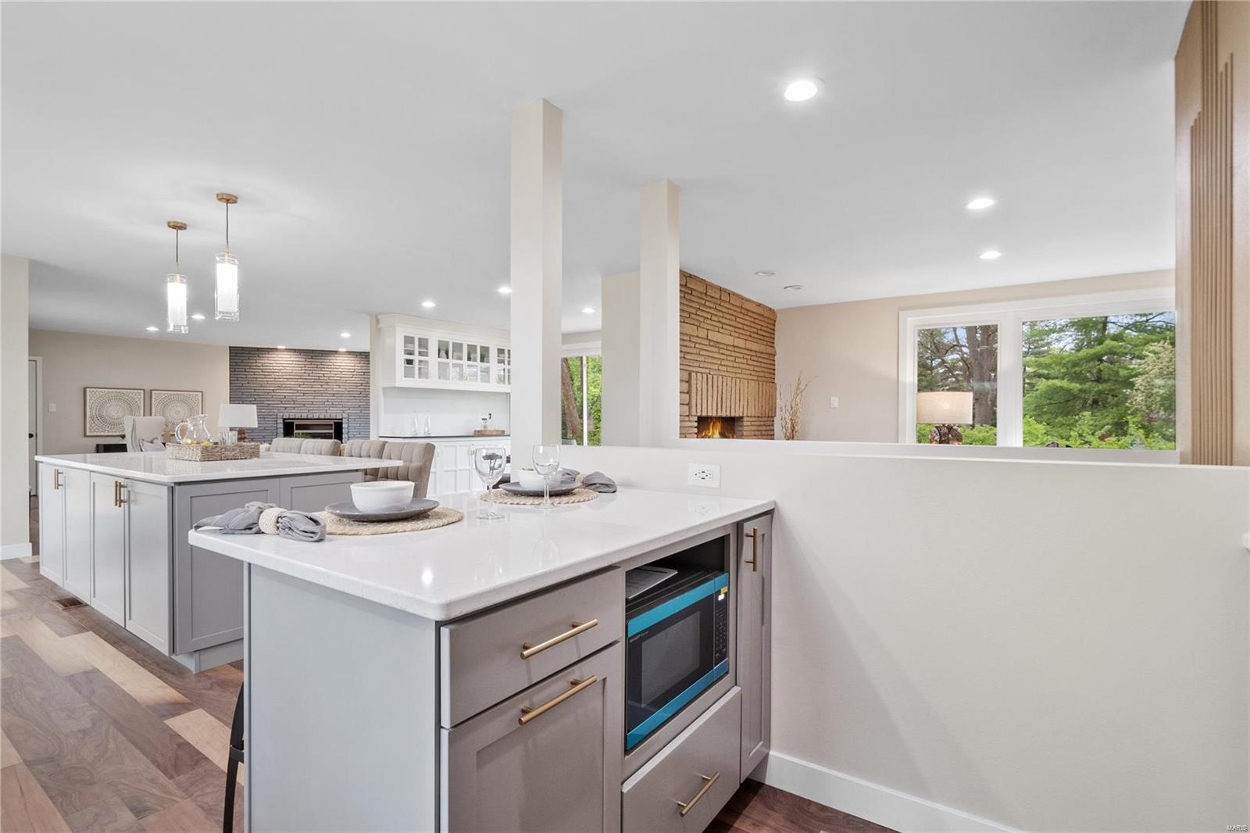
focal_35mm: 16
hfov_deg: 96.7
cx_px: 625
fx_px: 555
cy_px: 416
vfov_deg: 73.7
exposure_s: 1/3
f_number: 8
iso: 400
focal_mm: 8
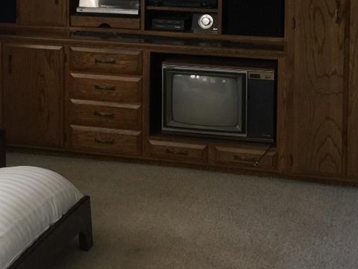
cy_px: -13
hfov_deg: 21.5
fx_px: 931
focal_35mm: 90
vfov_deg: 16.0
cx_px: 73
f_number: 2.2
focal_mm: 4.15
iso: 40
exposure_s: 1/30
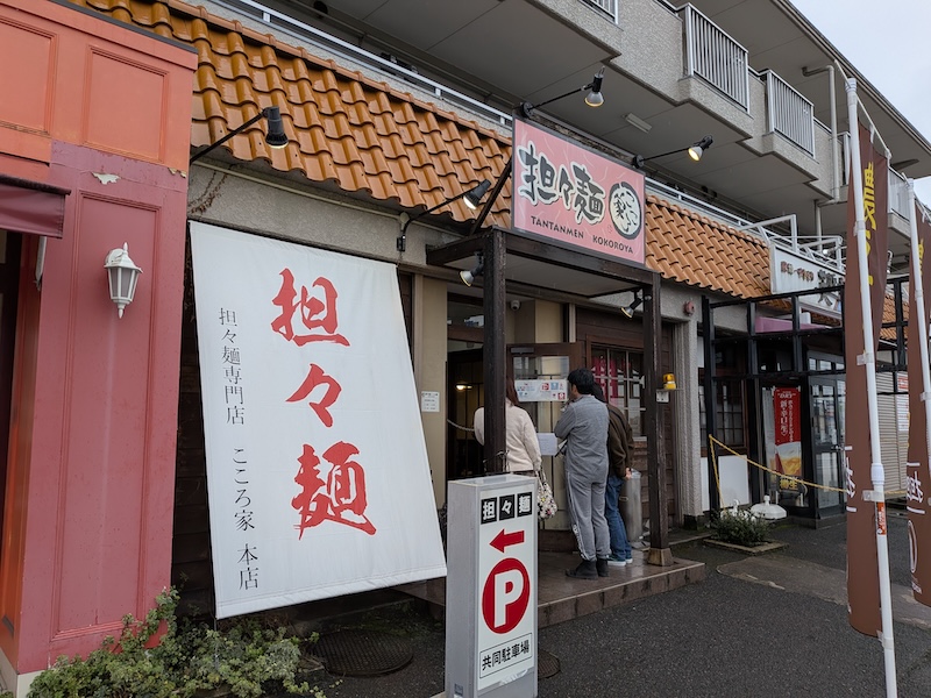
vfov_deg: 56.8
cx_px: 466
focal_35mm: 24
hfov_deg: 71.6
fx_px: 645
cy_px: 349
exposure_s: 1/450
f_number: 1.7
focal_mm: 4.53
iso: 30
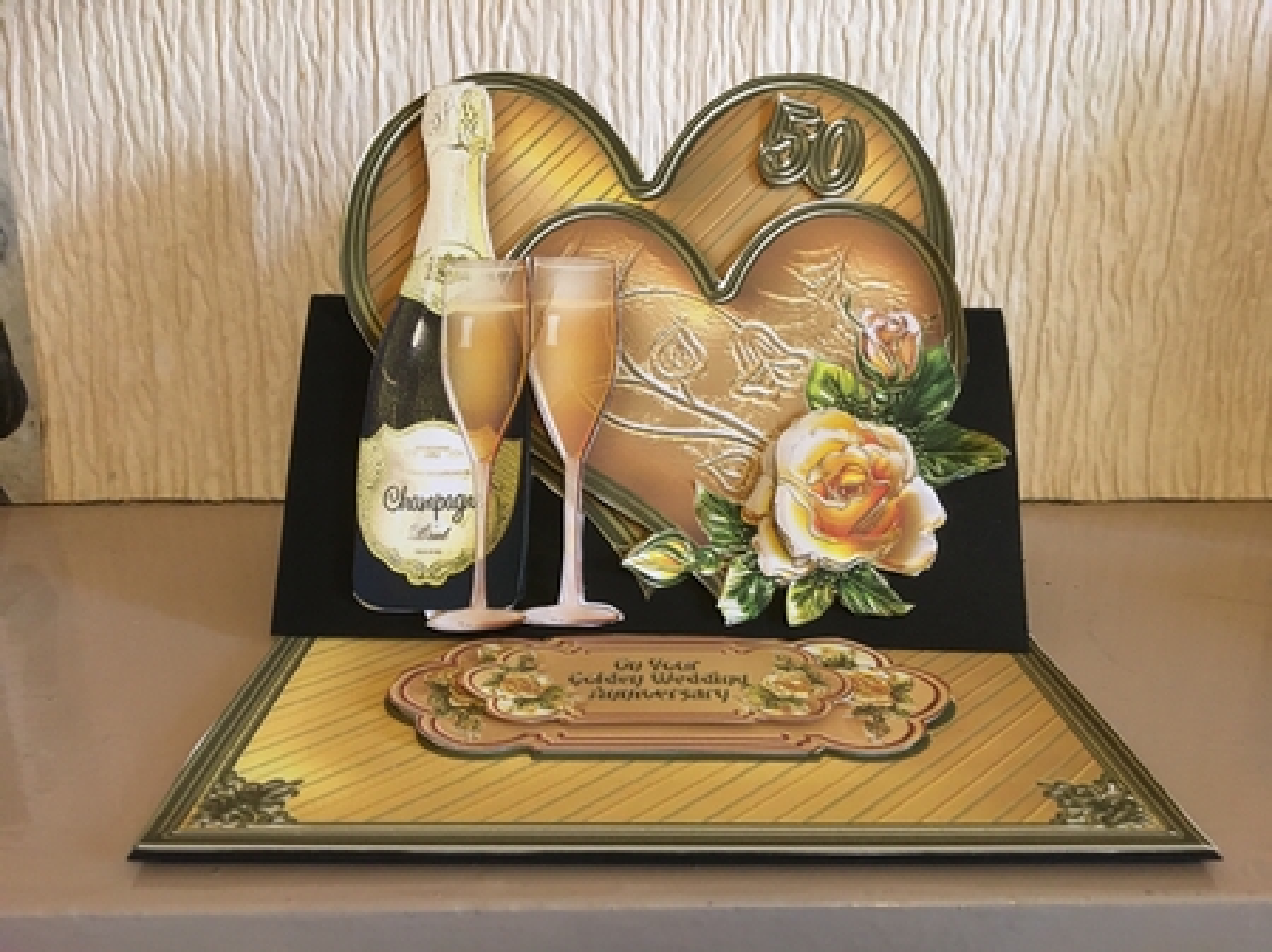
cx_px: 636
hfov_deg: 61.7
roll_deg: -0.5
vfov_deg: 48.2
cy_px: 476
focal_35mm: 29
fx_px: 1065
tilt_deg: -14.8
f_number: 2.2
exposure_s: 1/33
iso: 200
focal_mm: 4.15
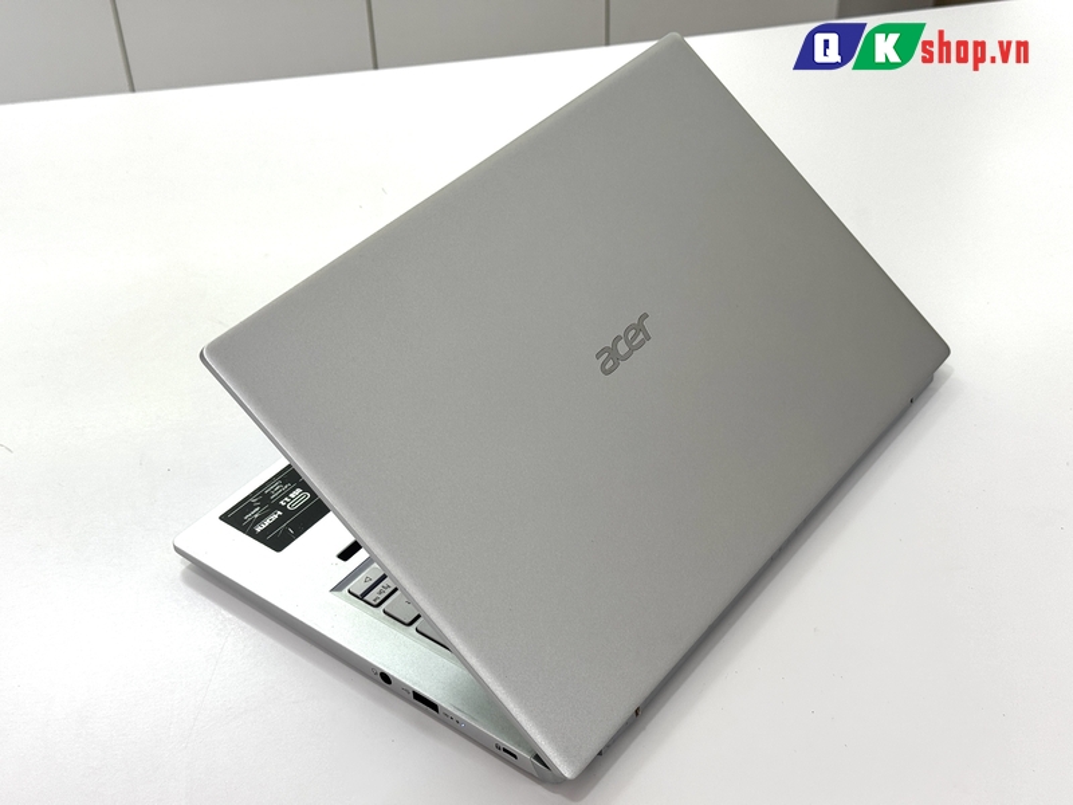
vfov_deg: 30.3
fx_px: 1488
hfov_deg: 39.7
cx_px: 536
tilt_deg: -38.4
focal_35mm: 48
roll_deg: +3.1
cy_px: 402
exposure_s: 1/127
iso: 50
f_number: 1.78
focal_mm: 6.76
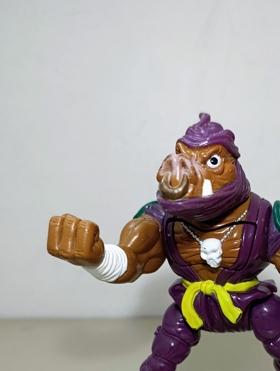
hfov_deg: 34.5
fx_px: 441
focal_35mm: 41
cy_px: 282
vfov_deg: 44.1
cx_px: 207
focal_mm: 6.11
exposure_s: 1/50
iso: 968
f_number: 1.65
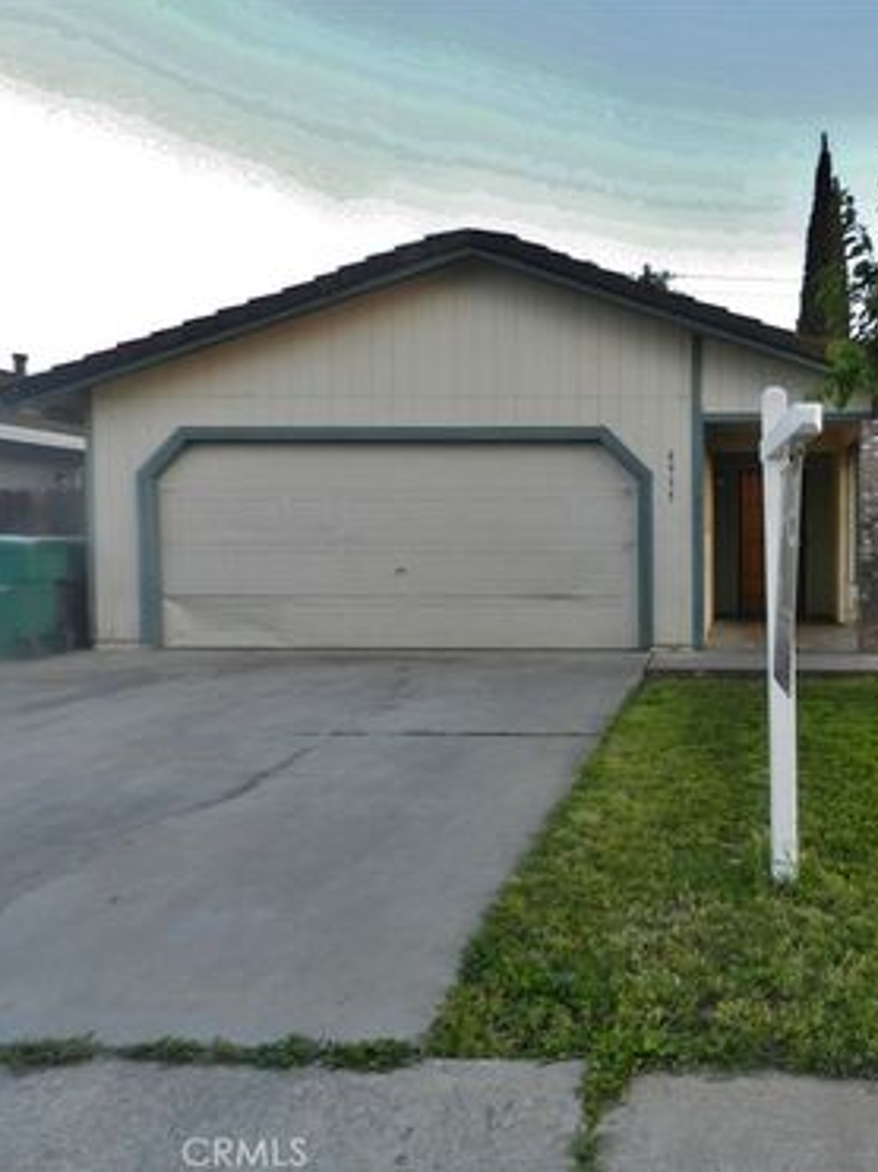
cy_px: 583
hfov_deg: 43.3
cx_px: 704
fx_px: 1049
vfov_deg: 58.4
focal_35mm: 31
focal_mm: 4
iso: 160
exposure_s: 1/60
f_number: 3.4
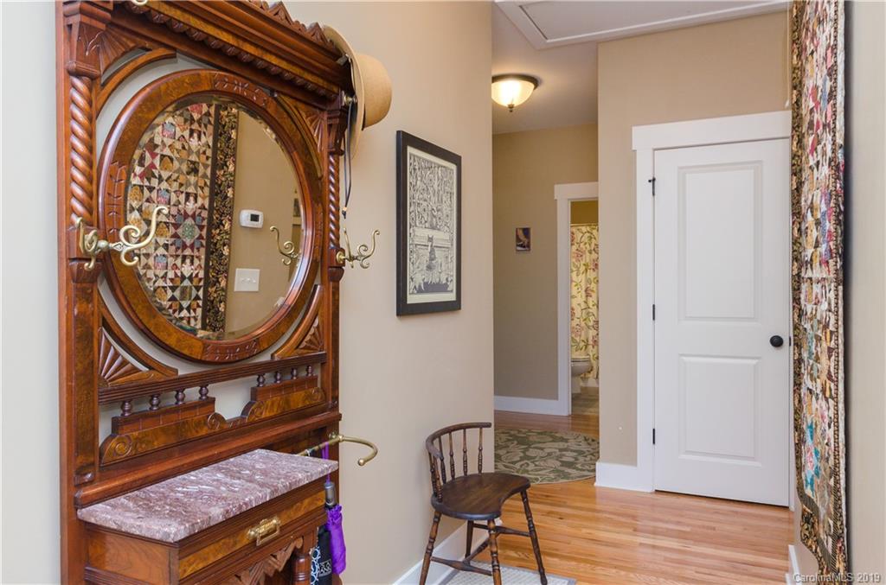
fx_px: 589
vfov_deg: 52.9
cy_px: 292
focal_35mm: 24
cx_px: 443
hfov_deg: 73.9
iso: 400
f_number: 7.1
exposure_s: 1/40
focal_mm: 16
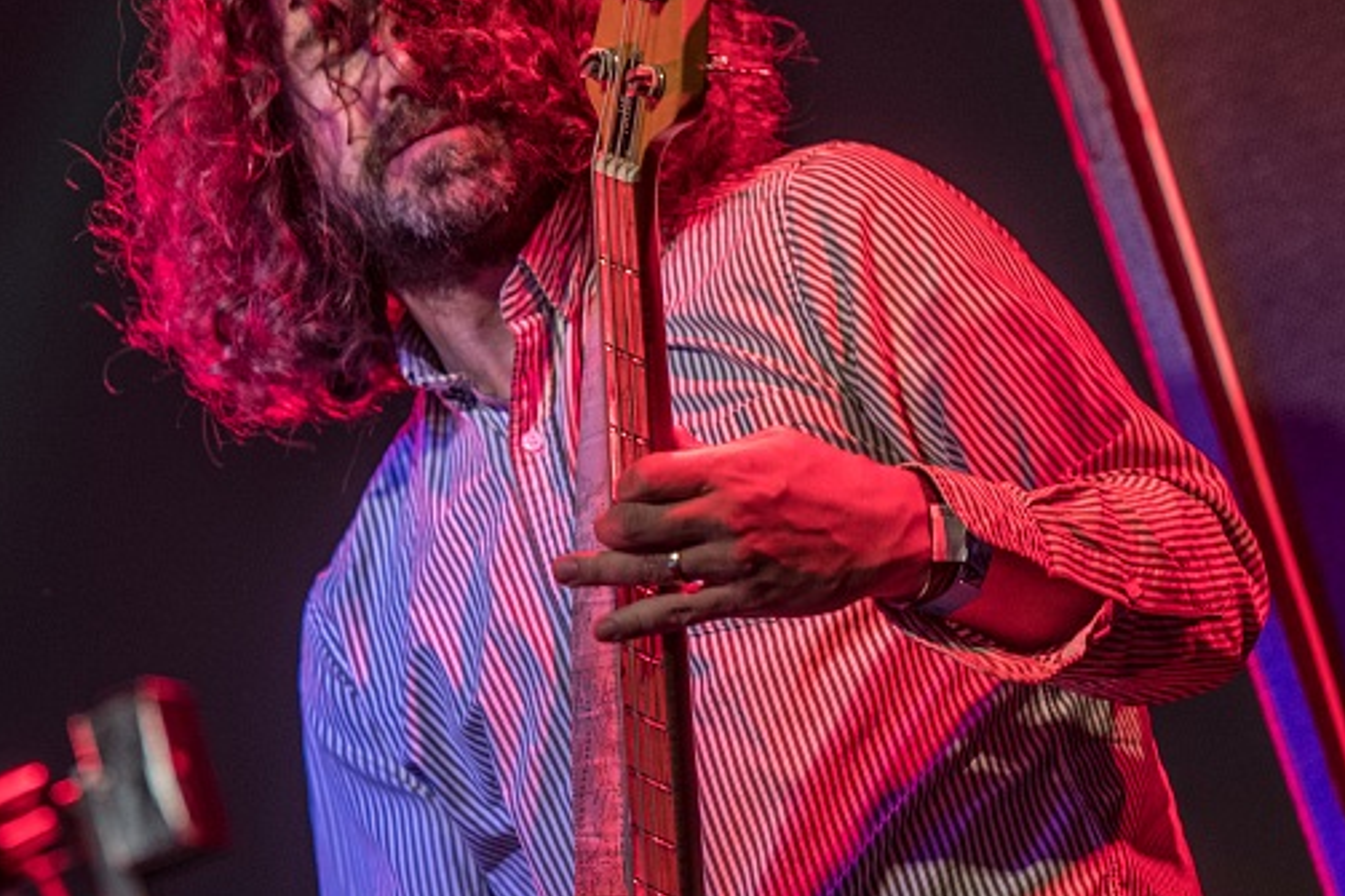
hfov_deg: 6.4
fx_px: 12026
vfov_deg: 4.3
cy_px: 332
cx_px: 596
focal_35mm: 322
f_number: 2.8
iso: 800
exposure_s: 1/100
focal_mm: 150
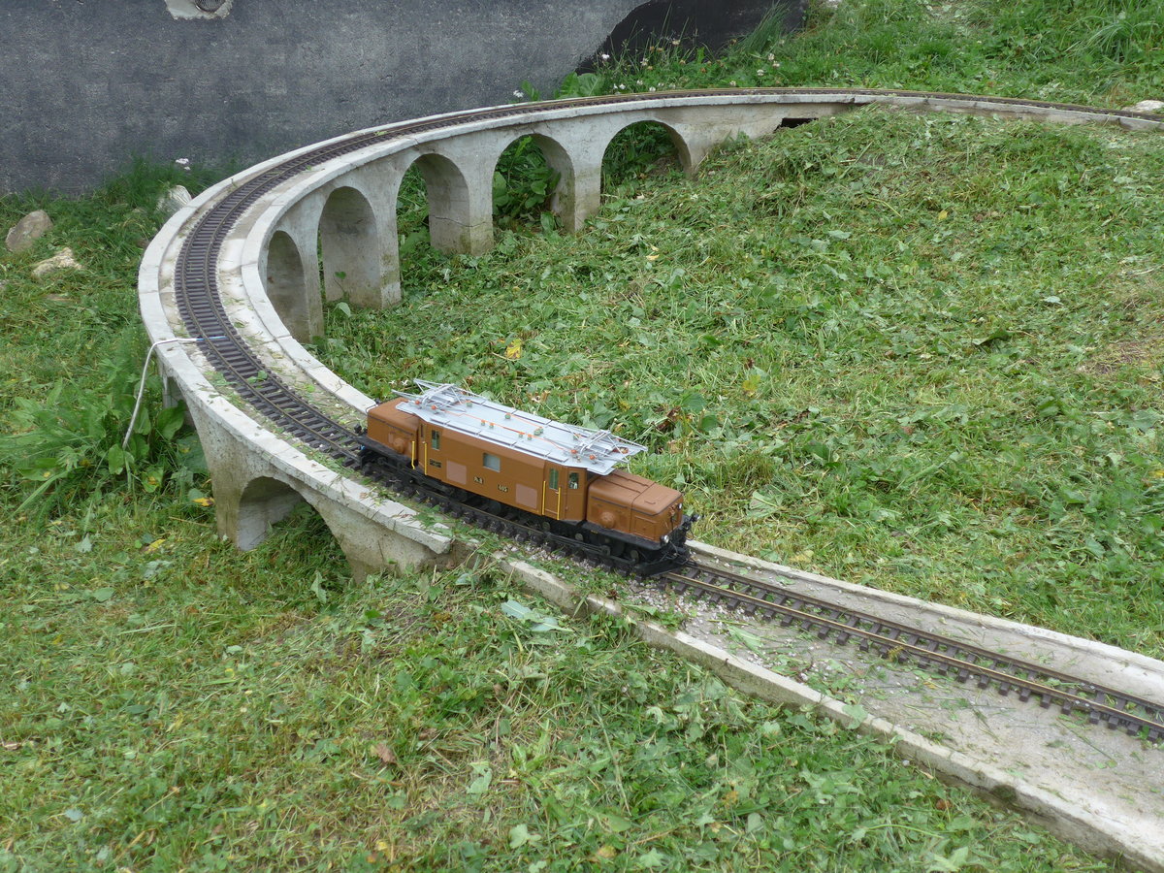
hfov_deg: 45.8
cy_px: 436
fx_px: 1379
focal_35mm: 41
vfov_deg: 35.1
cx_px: 582
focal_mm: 8.4
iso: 80
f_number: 2.8
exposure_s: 1/500
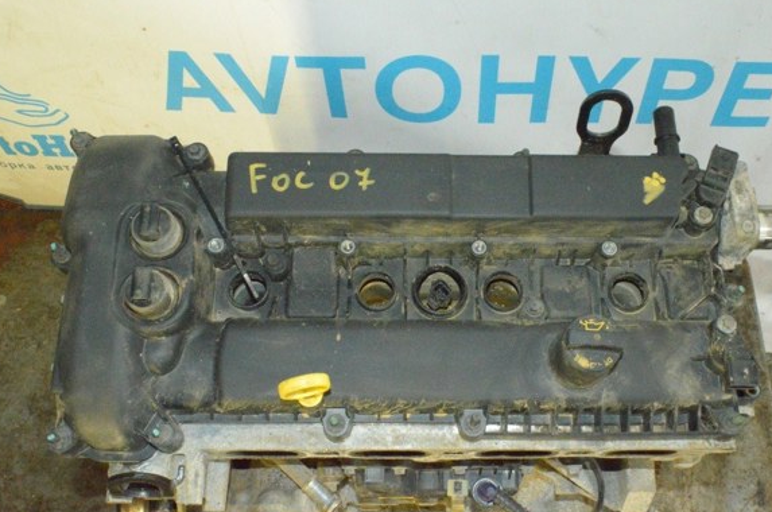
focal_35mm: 39
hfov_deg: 50.1
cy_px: 270
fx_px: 825
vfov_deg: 34.4
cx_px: 410
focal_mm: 23
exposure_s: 1/50
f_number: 25
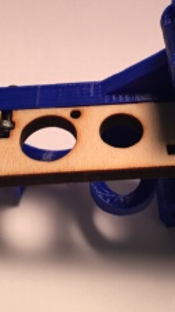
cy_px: 57
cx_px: 107
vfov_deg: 35.8
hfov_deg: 21.4
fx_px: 462
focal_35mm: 56
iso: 40
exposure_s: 1/60
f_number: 2.2
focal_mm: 4.15
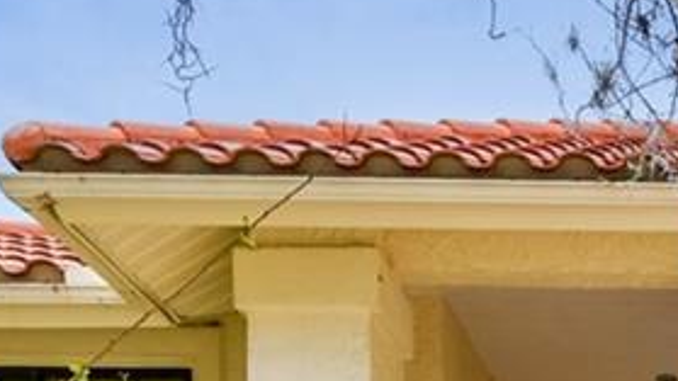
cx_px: 977
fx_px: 1618
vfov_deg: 10.7
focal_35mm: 90
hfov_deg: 20.7
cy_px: 1024
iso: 100
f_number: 7.1
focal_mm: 10
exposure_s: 1/125
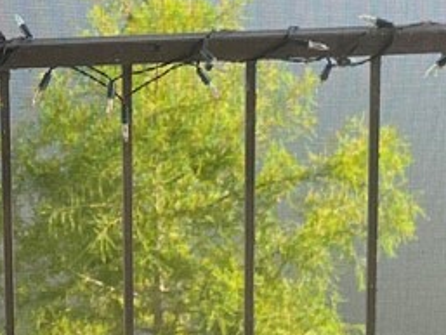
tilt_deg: -17.4
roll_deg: +1.9
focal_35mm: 162
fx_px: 2088
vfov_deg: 9.2
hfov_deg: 12.0
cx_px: -24
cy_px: 111
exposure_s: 1/401
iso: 32
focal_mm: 4.2
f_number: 1.6
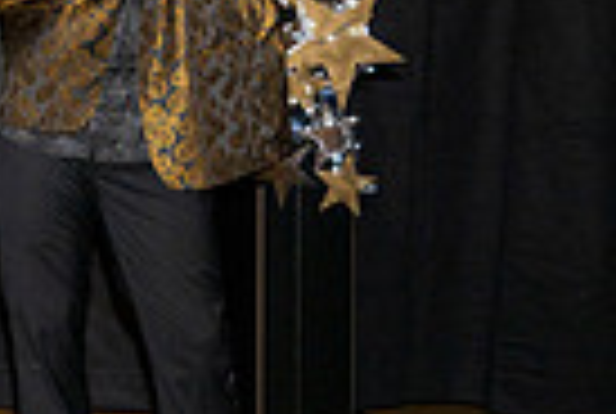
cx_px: -598
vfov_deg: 11.8
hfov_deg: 14.7
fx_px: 1989
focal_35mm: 116
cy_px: 52
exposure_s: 1/100
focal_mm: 27.5
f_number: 5.6
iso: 320
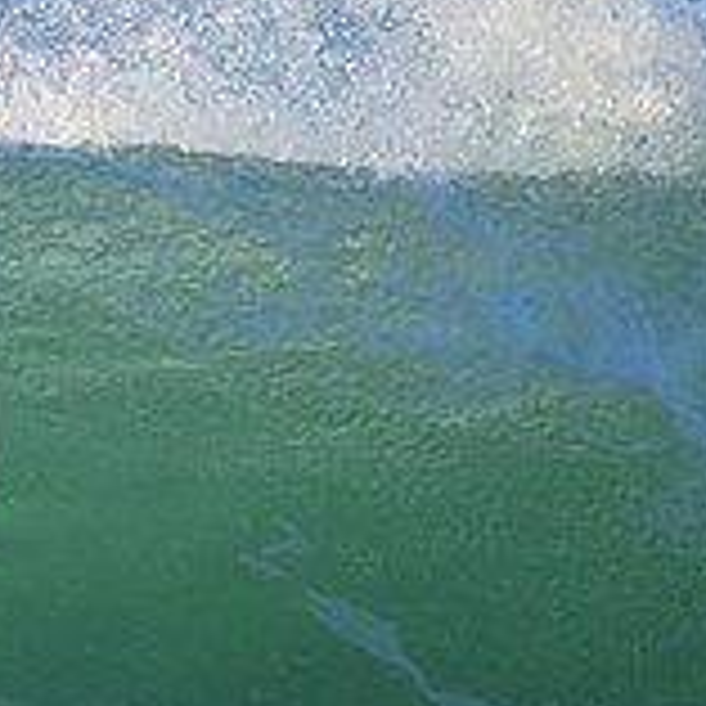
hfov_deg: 0.7
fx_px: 58102
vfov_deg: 0.7
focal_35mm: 2518
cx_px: -481
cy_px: 371
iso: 4000
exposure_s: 1/2000
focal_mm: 800
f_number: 11
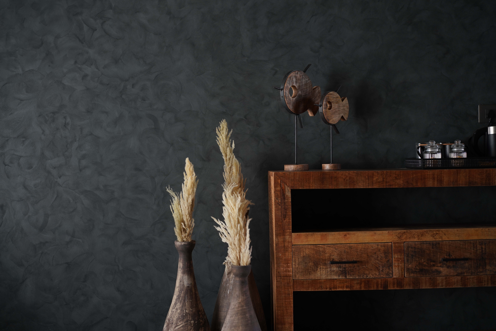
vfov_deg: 24.6
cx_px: 248
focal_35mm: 55
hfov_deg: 36.2
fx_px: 758
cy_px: 166
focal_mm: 55
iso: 250
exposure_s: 1/160
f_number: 3.2
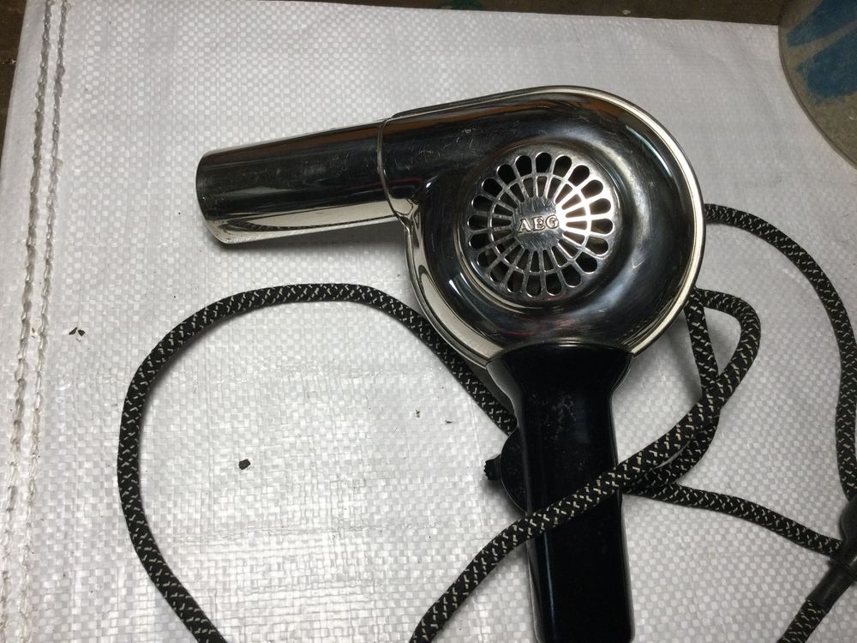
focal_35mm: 31
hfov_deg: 58.4
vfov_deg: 45.4
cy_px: 322
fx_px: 767
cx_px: 428
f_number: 2.4
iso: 32
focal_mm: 3.3
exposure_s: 1/33
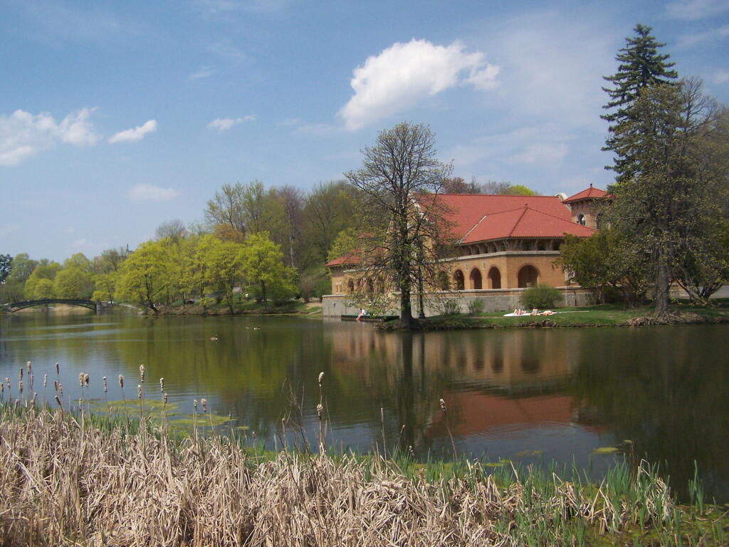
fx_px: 800
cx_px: 364
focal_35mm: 38
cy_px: 274
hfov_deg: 49.0
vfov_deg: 37.7
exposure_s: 1/640
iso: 200
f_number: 4
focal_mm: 6.3
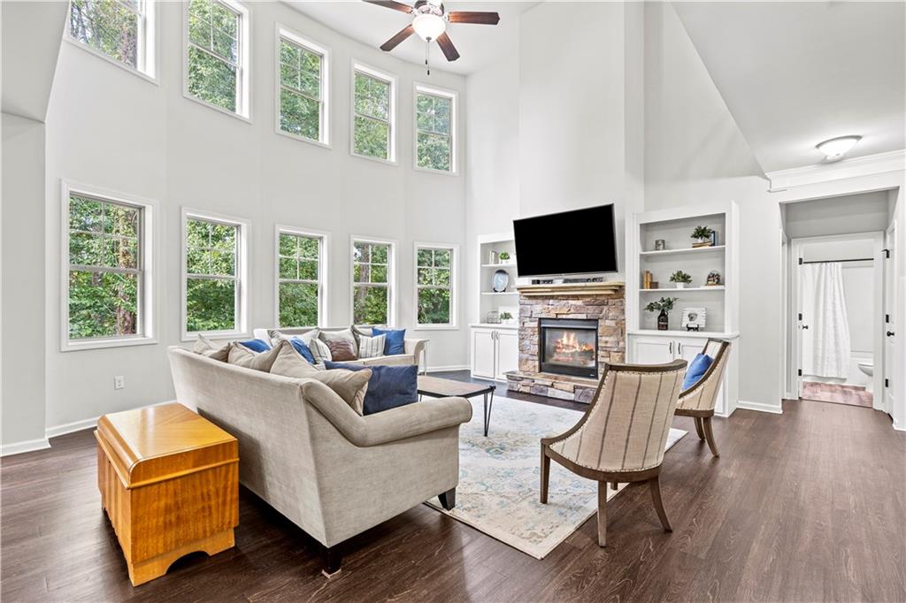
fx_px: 403
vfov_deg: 73.7
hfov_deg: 96.8
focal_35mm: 16
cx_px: 453
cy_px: 302
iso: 200
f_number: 7.1
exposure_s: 1.6
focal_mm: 16
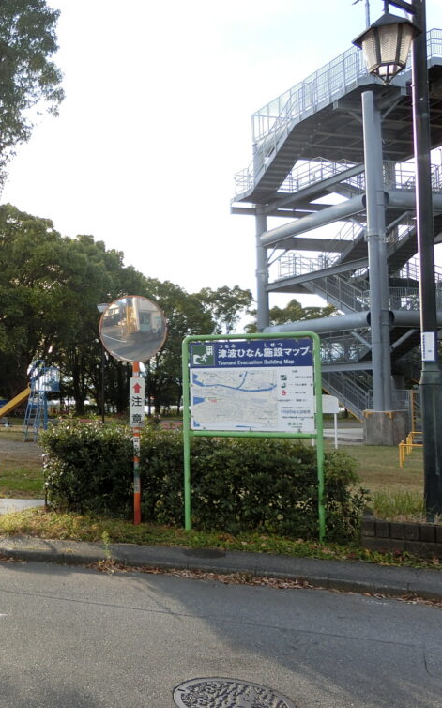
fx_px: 694
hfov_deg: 32.3
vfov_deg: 54.0
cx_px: -8
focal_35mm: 36
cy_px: 348
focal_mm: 4.5
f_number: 3.5
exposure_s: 1/250
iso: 80
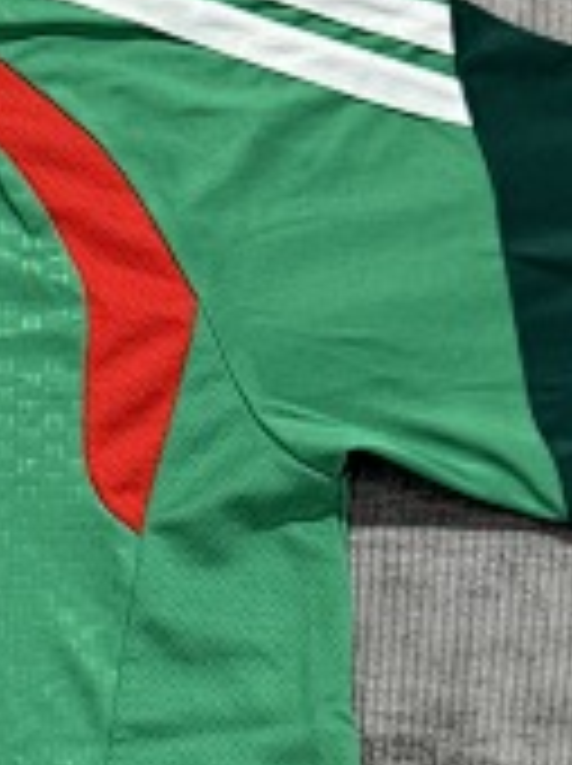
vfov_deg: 17.3
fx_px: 2496
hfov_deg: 12.2
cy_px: 621
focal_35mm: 113
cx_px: -369
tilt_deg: -79.1
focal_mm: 6.76
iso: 250
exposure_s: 1/50
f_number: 1.78
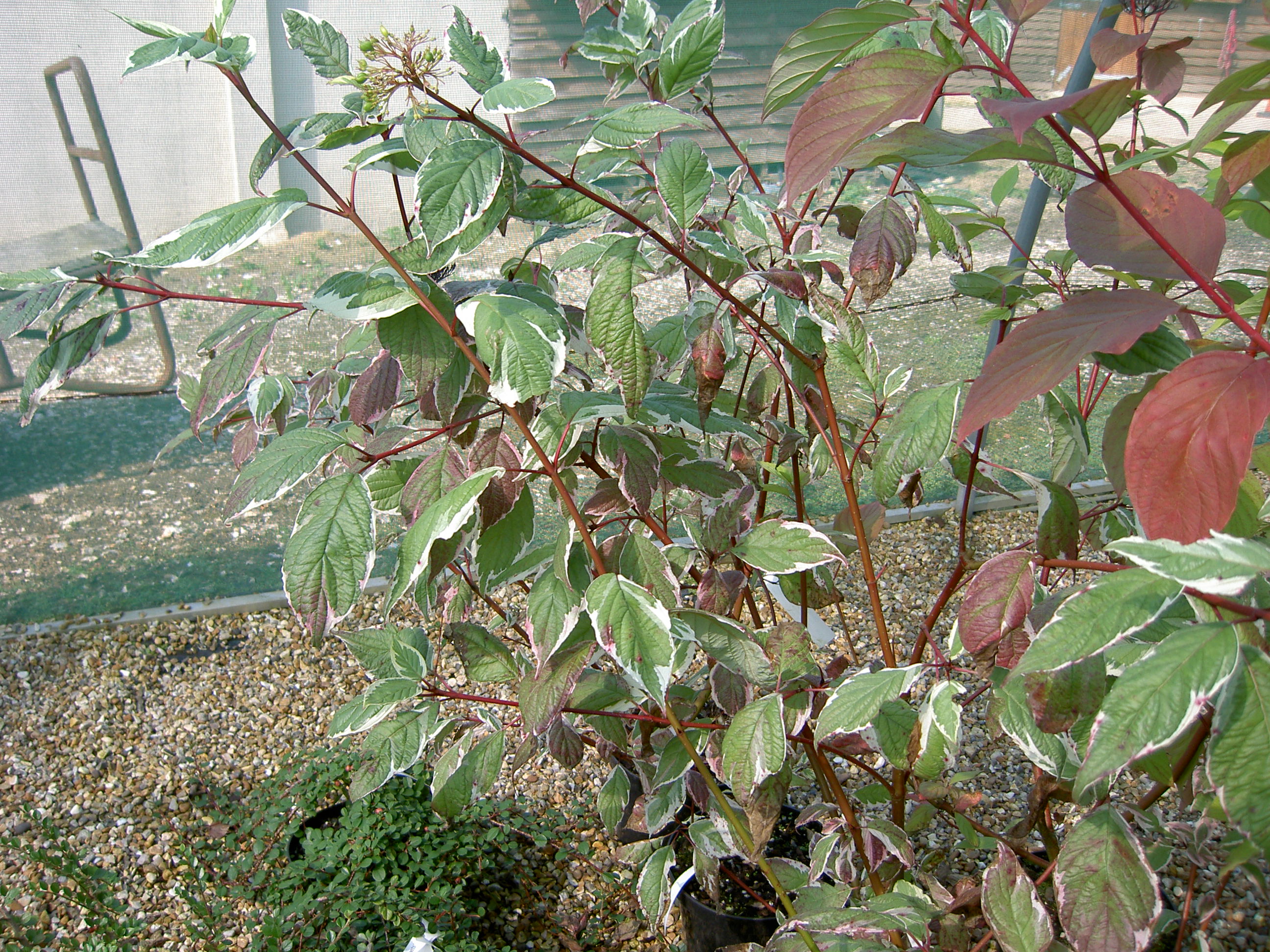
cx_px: 635
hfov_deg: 54.0
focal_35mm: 34
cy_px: 476
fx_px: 1247
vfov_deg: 41.8
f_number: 2.8
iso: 50
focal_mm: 5.6
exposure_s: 1/200
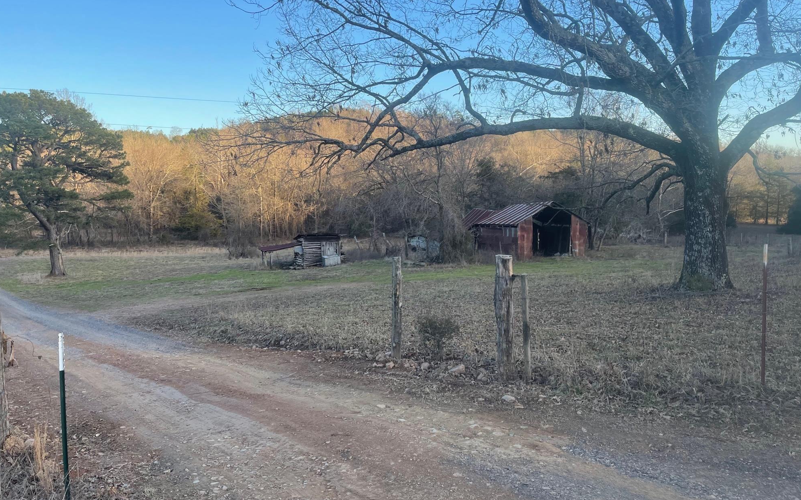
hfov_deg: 66.5
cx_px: 405
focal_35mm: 28
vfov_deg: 44.5
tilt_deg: -3.2
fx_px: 611
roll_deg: +0.7
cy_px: 225
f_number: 1.6
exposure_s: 1/704
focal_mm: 5.1
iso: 32
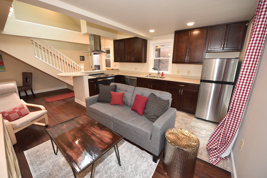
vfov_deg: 81.3
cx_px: 134
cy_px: 89
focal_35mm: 14
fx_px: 104
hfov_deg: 104.2
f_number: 4.5
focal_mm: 14
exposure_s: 1/250
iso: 2500
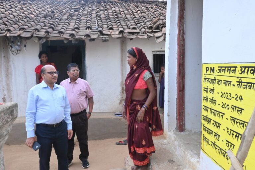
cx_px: 128
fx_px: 202
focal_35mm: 28
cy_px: 85
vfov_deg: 45.7
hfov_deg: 64.6
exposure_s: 1/125
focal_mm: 19
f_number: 6.3
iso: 250
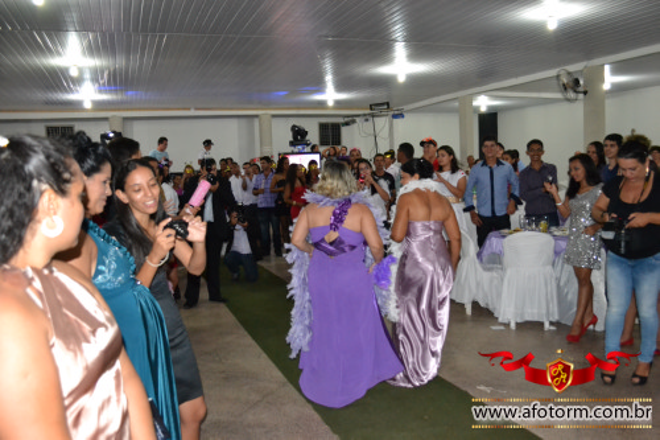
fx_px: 605
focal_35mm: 33
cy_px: 220
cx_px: 330
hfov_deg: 57.2
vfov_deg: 39.9
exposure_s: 1/60
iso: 3200
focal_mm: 22
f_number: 3.8
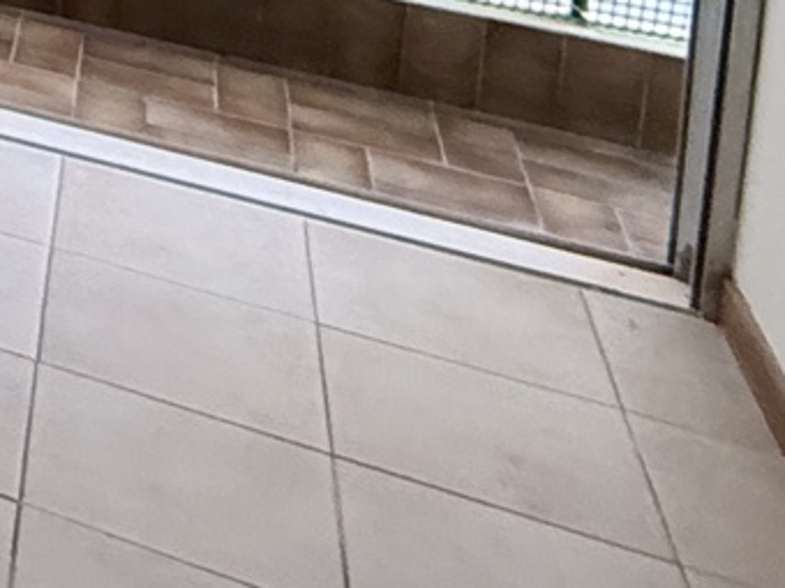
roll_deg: -0.5
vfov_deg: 14.9
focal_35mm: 79
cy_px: -623
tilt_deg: -6.4
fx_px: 1792
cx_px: -1039
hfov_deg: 15.4
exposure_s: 1/60
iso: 500
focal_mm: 2.22
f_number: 2.2
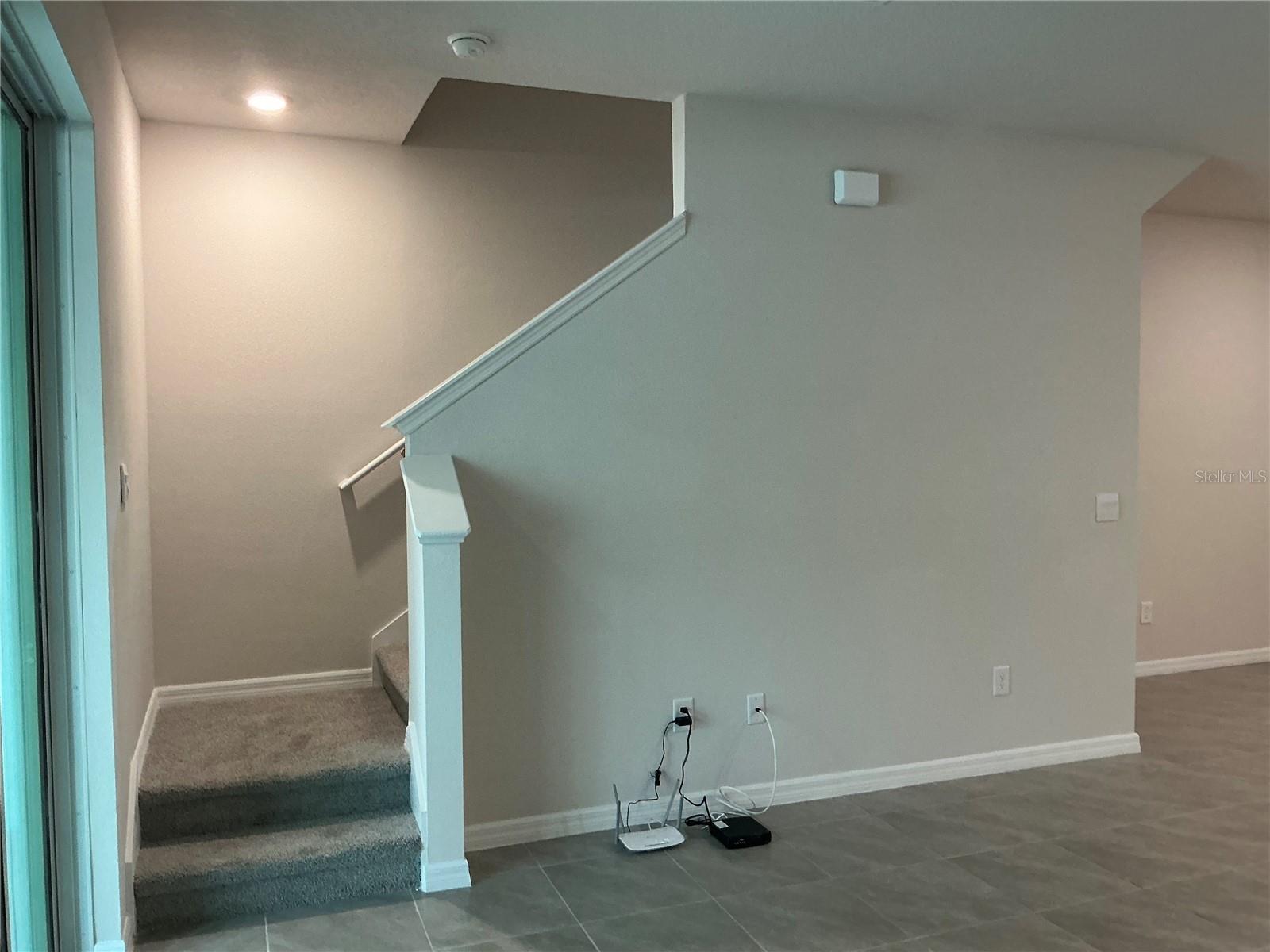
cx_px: 635
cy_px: 476
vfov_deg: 49.7
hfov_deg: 63.4
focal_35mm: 28
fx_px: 1027
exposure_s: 1/60
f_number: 1.8
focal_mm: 3
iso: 125
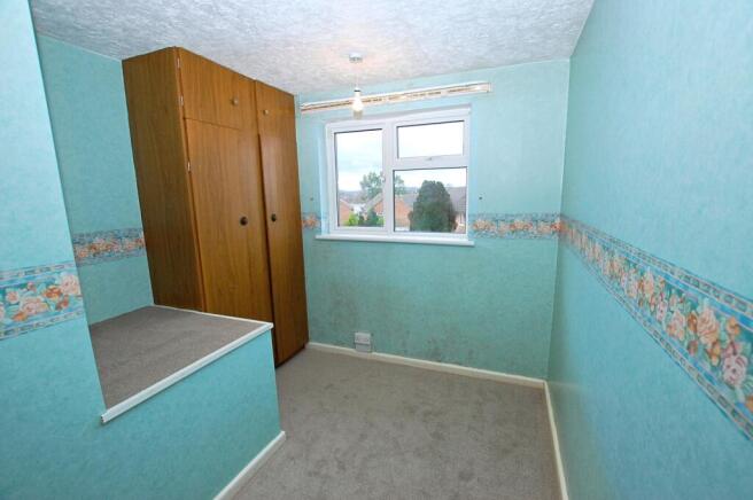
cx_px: 376
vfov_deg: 77.2
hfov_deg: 100.4
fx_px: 313
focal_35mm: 15
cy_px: 250
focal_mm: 10
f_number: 6.3
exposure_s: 1/160
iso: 800
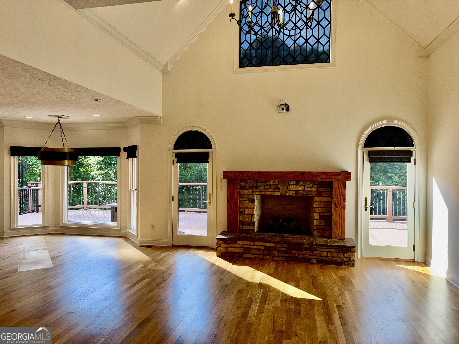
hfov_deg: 71.6
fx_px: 318
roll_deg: -0.5
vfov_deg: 56.8
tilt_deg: -0.4
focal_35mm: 24
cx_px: 230
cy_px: 172
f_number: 1.78
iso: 50
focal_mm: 6.76
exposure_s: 1/344
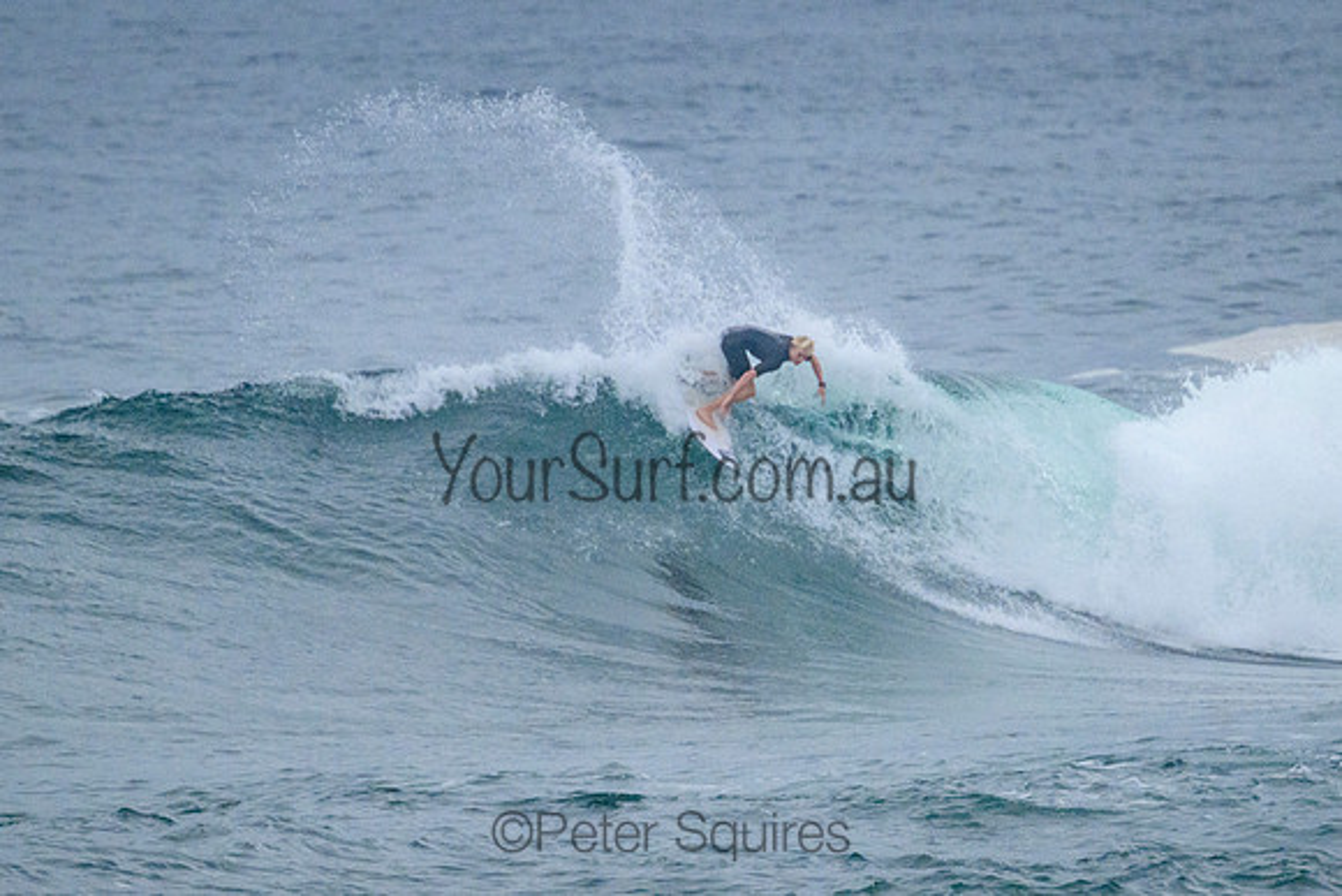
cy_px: 443
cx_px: 819
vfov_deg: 1.3
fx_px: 41002
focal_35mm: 1100
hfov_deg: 1.9
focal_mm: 800
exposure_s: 1/2000
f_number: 11
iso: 3200
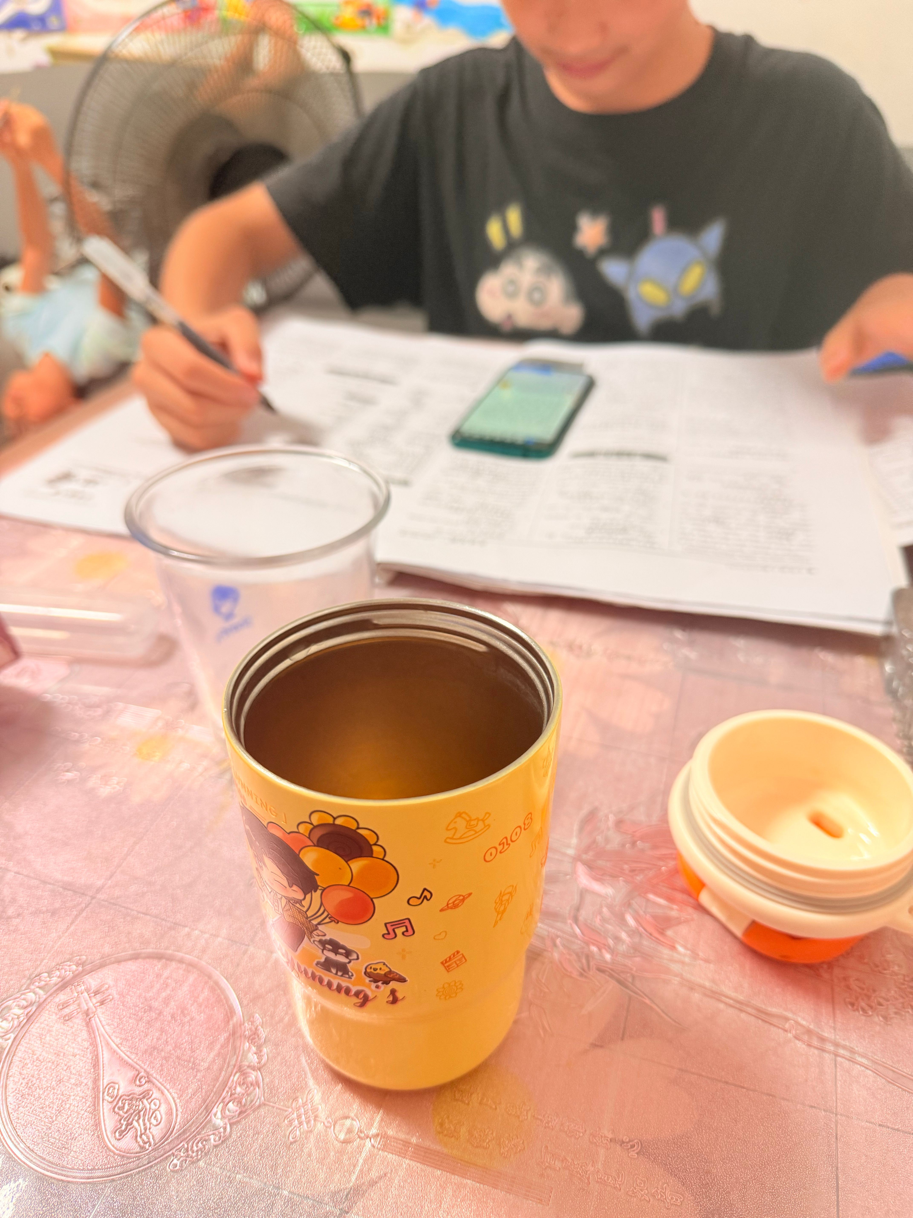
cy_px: 609
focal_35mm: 24
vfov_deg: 71.6
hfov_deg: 56.8
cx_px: 456
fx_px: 844
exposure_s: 1/50
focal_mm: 6.76
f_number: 1.78
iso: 160
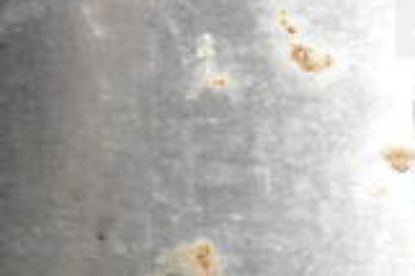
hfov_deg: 11.4
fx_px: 1969
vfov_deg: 7.9
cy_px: -146
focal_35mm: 171
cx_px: 683
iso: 18000
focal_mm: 30
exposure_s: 1/50
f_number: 4.2
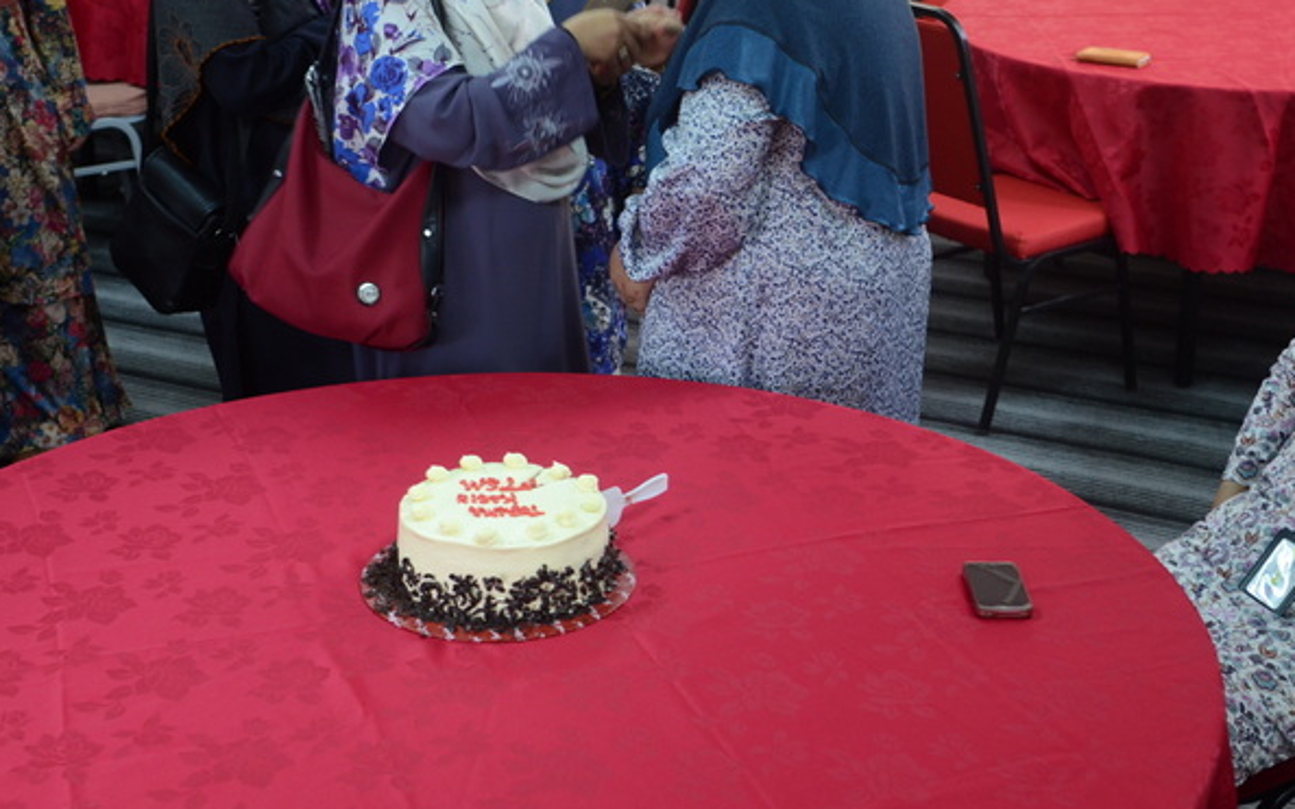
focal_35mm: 58
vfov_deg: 22.5
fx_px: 2031
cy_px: 432
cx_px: 685
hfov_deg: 35.4
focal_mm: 35
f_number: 4
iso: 800
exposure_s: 1/60
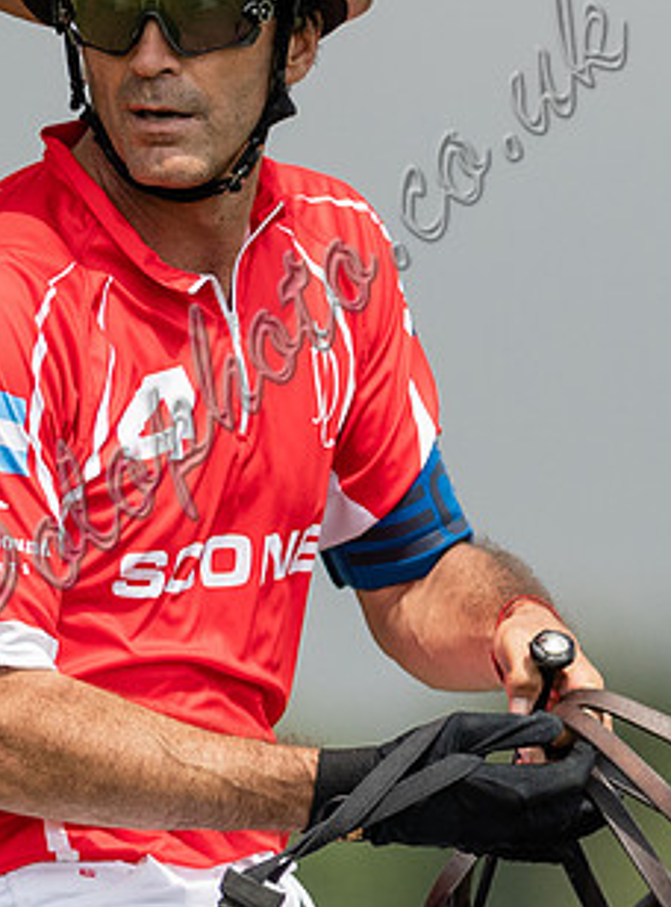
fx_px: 38001
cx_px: 344
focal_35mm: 1458
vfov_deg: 1.4
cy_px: 24
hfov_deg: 1.0
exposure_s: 1/8000
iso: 320
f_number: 2.8
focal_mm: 300
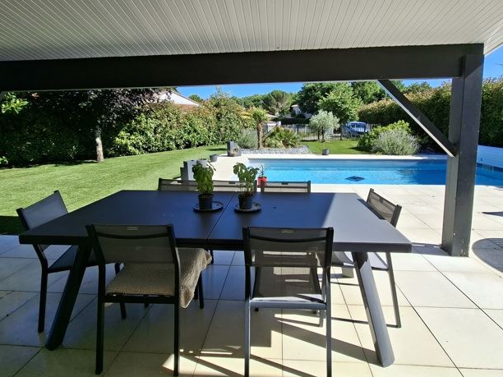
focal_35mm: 17
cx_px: 264
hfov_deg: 91.0
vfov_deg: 74.1
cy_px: 156
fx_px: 247
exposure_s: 1/1206
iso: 40
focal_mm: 1.74
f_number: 2.2
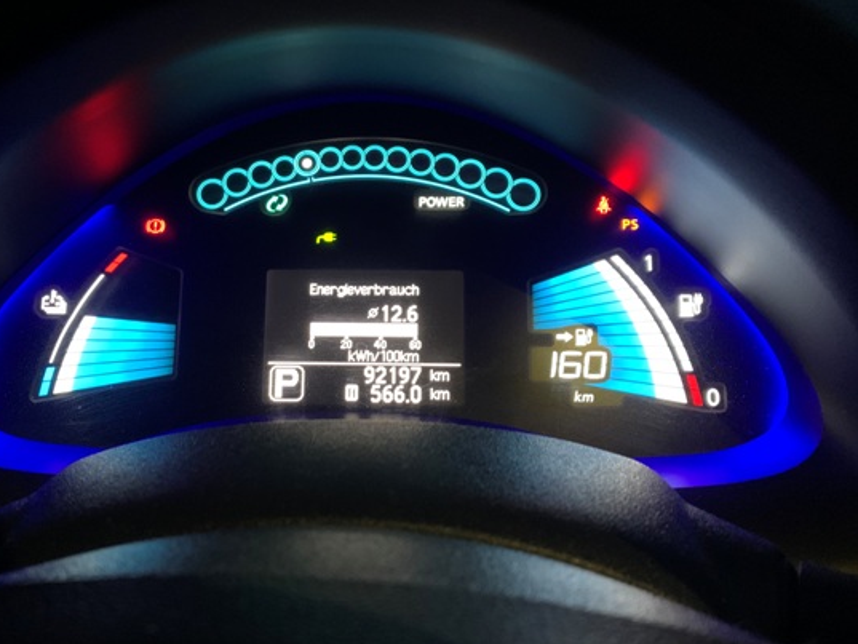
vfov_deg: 45.4
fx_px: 769
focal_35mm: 31
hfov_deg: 58.1
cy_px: 304
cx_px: 361
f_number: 1.8
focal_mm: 4.25
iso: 800
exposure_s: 1/26
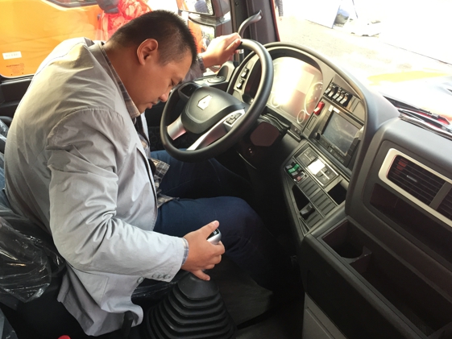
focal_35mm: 31
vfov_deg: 45.4
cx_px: 235
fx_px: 405
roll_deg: +3.0
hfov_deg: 58.3
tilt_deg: -33.2
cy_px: 160
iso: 100
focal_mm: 4.15
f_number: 2.2
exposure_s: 1/33
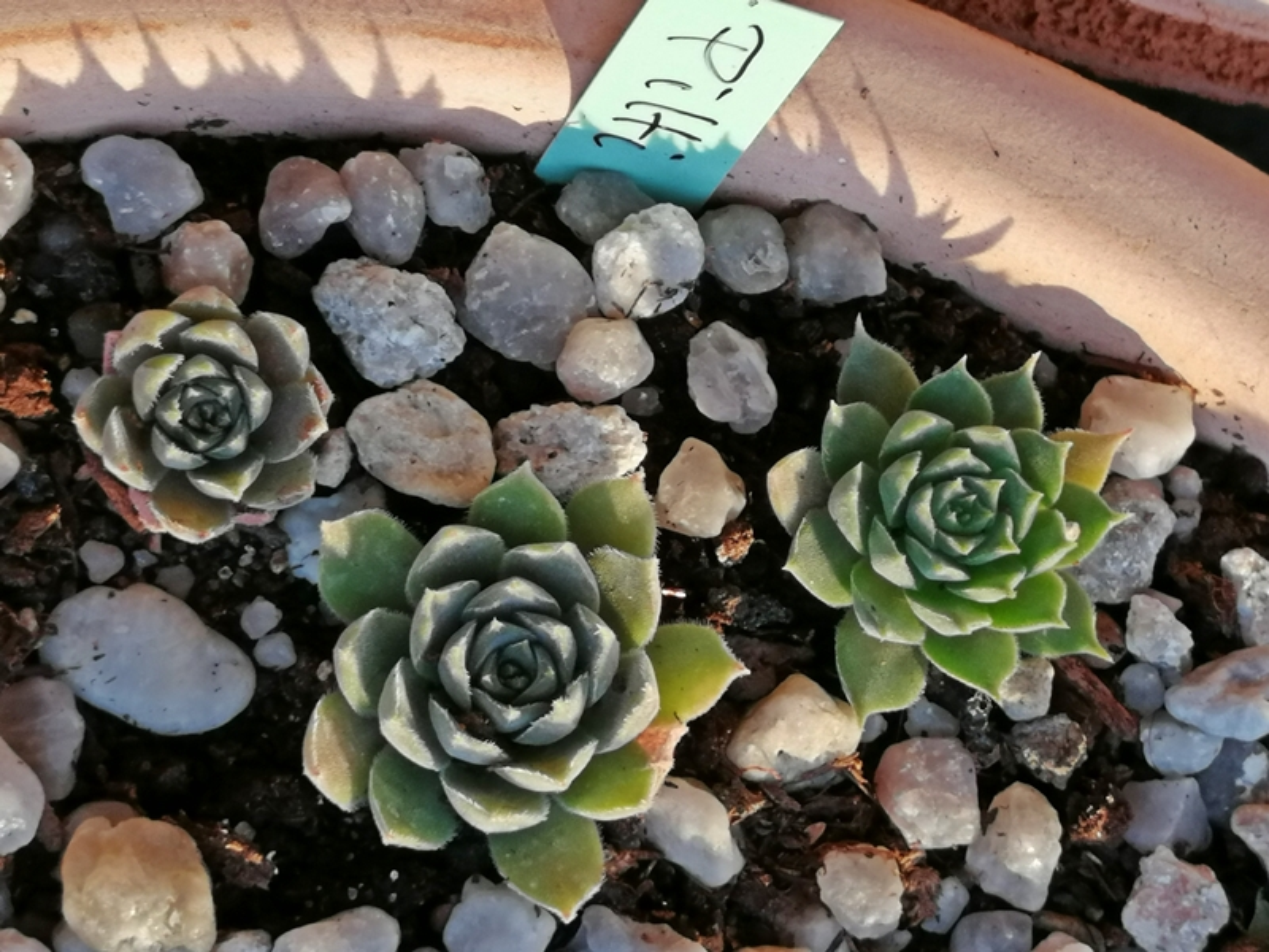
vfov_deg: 17.6
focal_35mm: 84
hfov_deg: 23.3
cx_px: 634
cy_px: 476
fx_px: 3079
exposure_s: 1/100
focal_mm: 3.95
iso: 80
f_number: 1.8
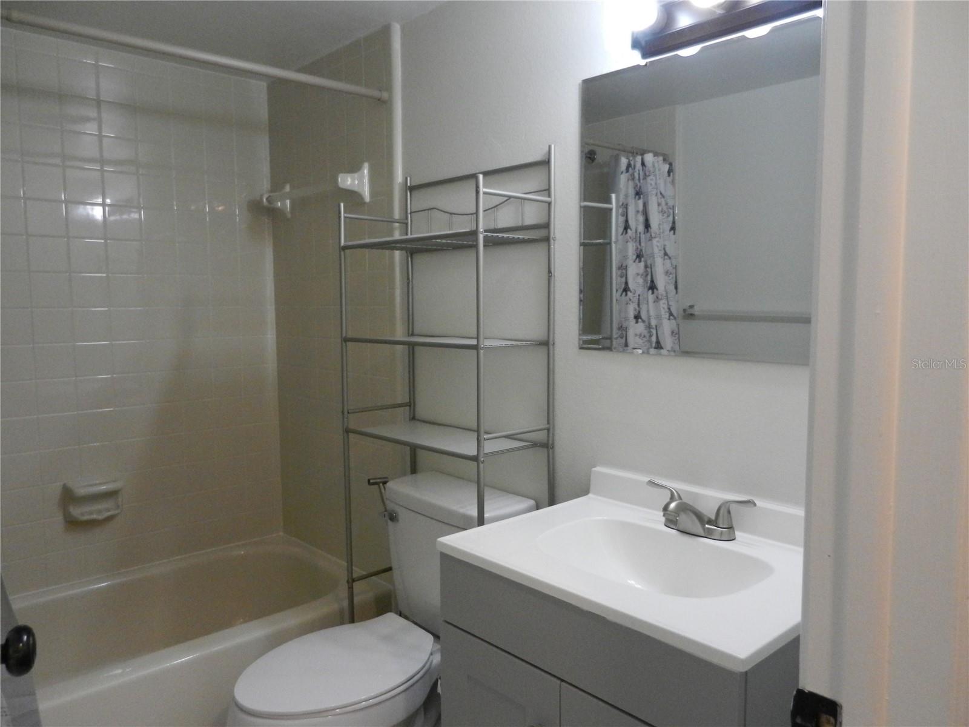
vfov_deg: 54.9
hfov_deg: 69.4
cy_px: 364
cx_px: 484
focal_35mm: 25
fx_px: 700
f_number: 3.5
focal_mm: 4.5
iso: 640
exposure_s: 1/125
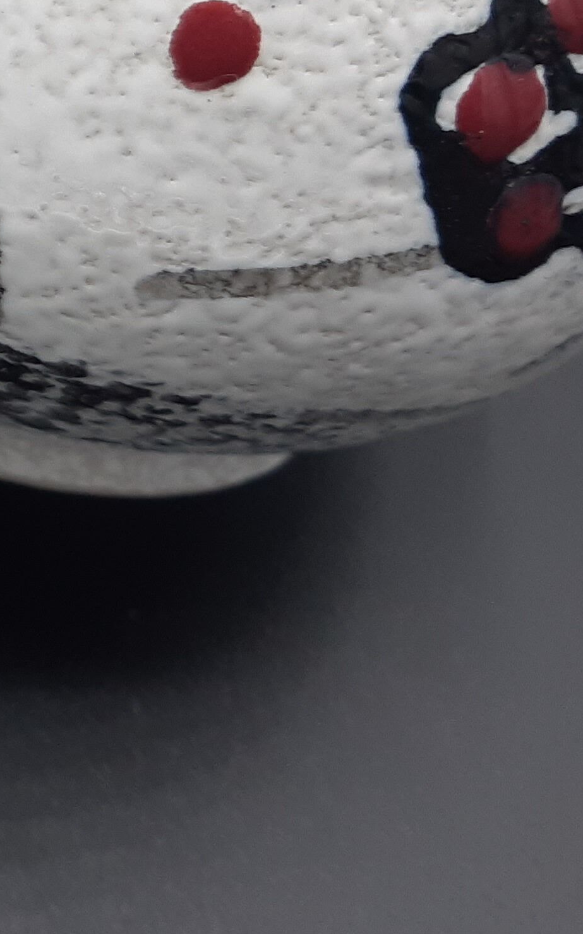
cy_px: 65
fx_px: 2186
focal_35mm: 86
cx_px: -622
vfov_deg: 23.4
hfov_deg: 13.0
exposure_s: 1/100
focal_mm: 3.92
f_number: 1.7
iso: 40
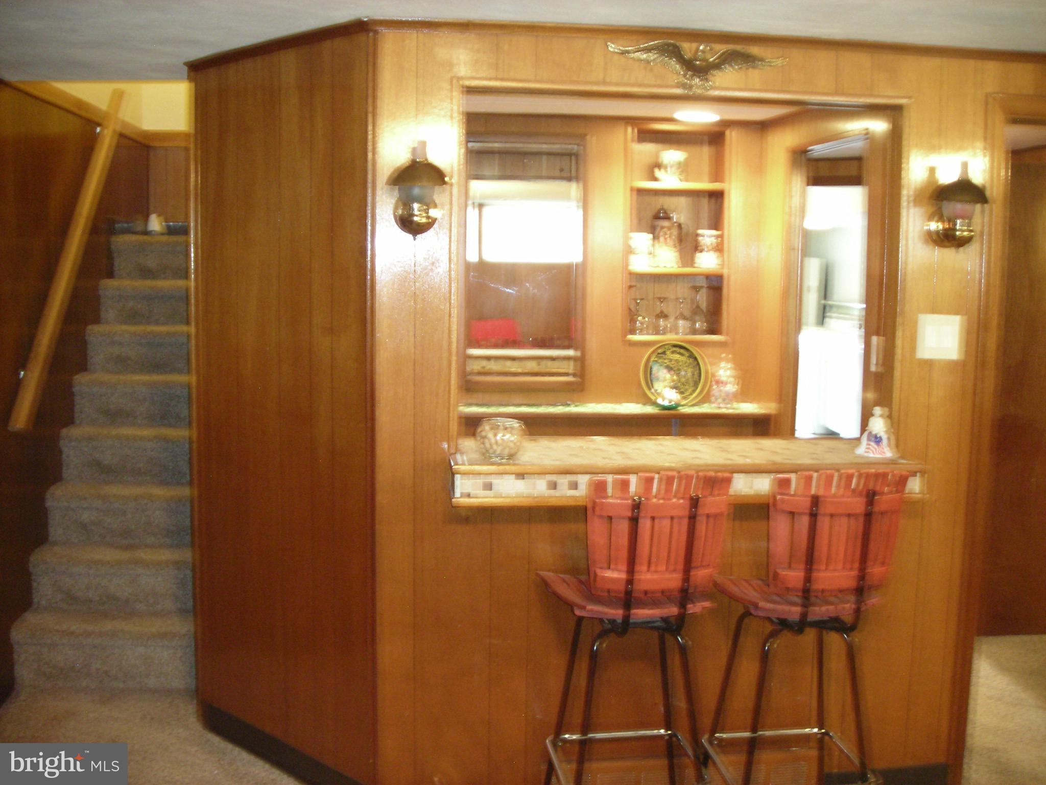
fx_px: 1148
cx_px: 523
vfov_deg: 37.7
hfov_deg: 49.0
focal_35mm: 38
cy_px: 392
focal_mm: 6.3
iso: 200
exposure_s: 1/3
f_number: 3.2
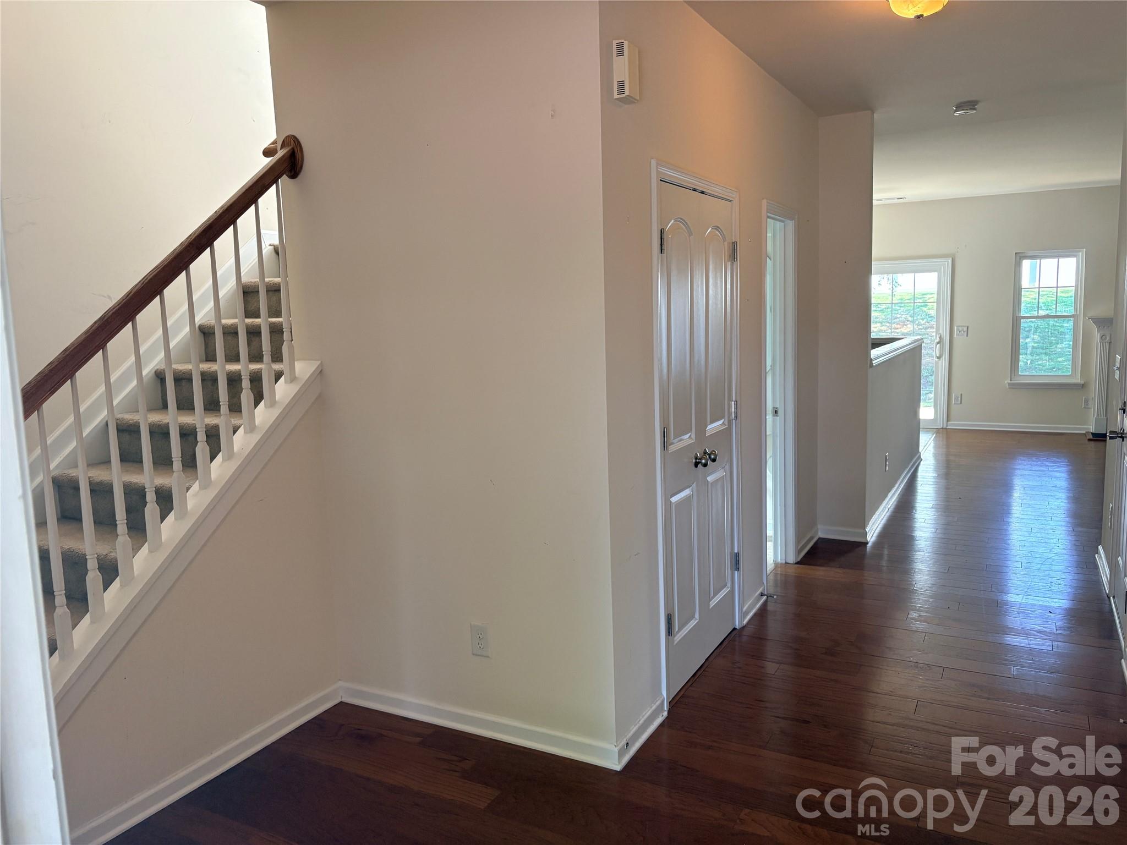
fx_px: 846
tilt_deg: -7.2
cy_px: 422
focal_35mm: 26
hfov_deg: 67.3
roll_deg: +2.5
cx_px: 564
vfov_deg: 53.1
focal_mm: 5.96
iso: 160
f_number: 1.6
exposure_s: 1/120
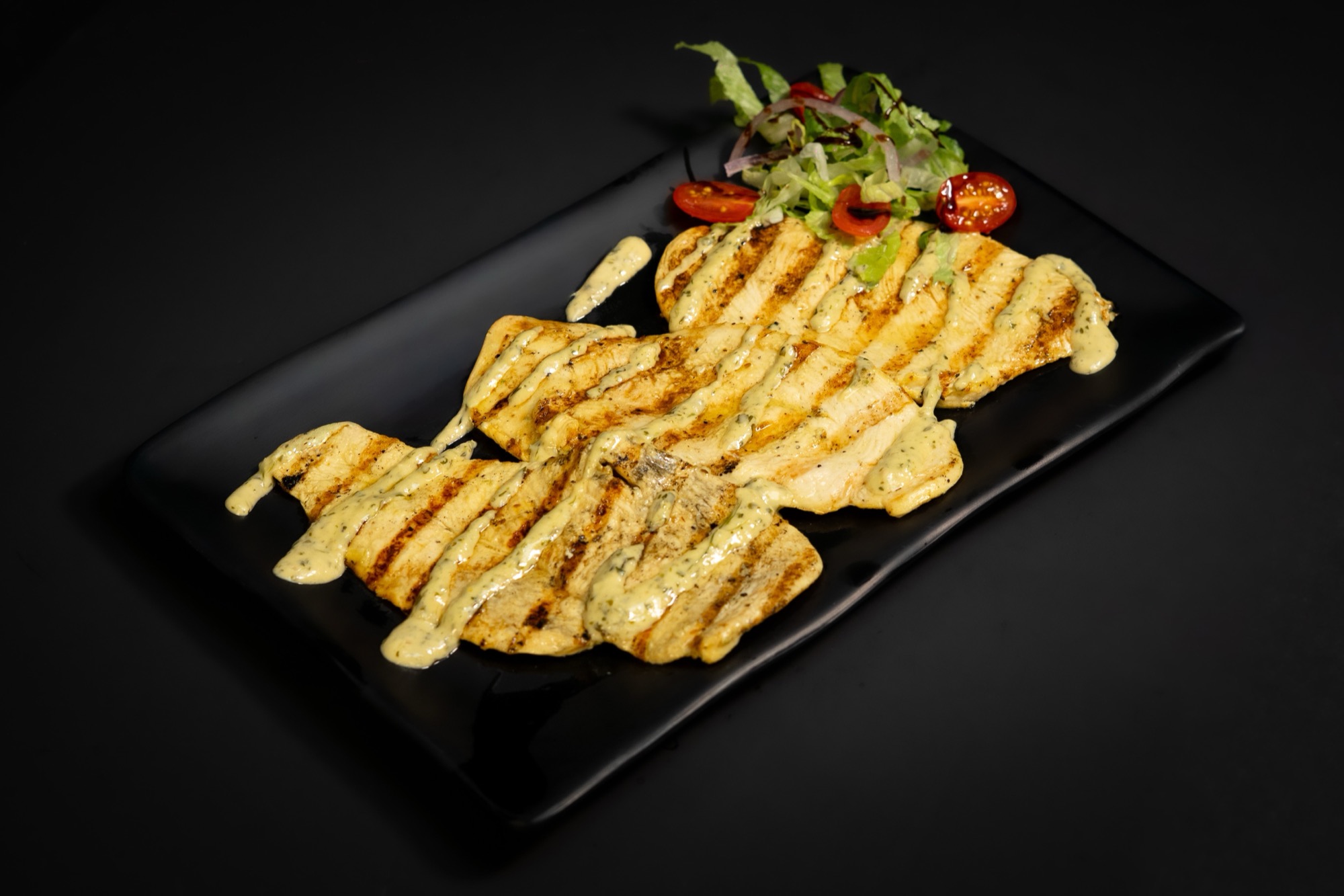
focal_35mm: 50
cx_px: 672
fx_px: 1866
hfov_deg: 39.6
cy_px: 448
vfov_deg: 27.0
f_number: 4.5
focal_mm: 50
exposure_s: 1/125
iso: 640
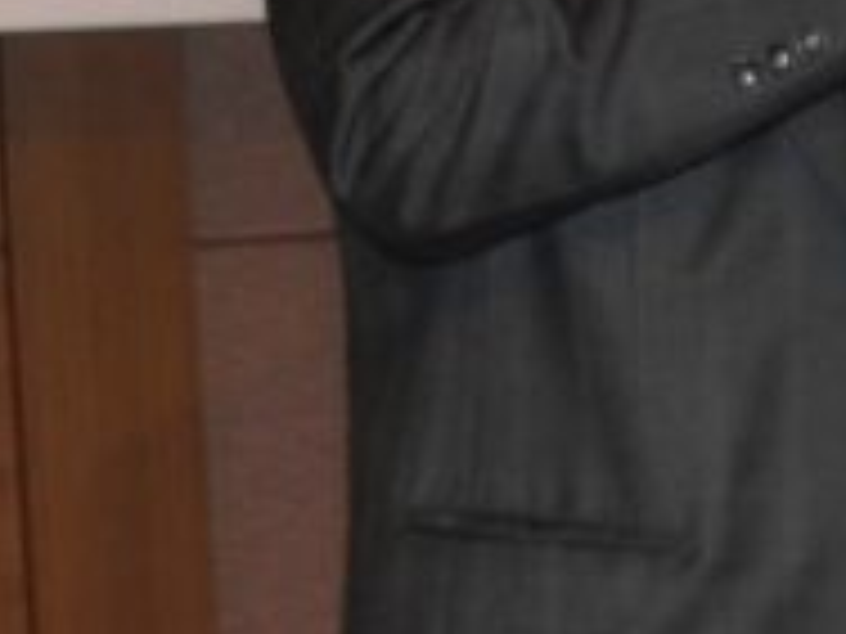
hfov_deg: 17.0
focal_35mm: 114
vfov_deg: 12.8
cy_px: -34
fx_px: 2786
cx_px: 788
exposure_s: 1/45
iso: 100
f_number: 2.8
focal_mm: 6.3
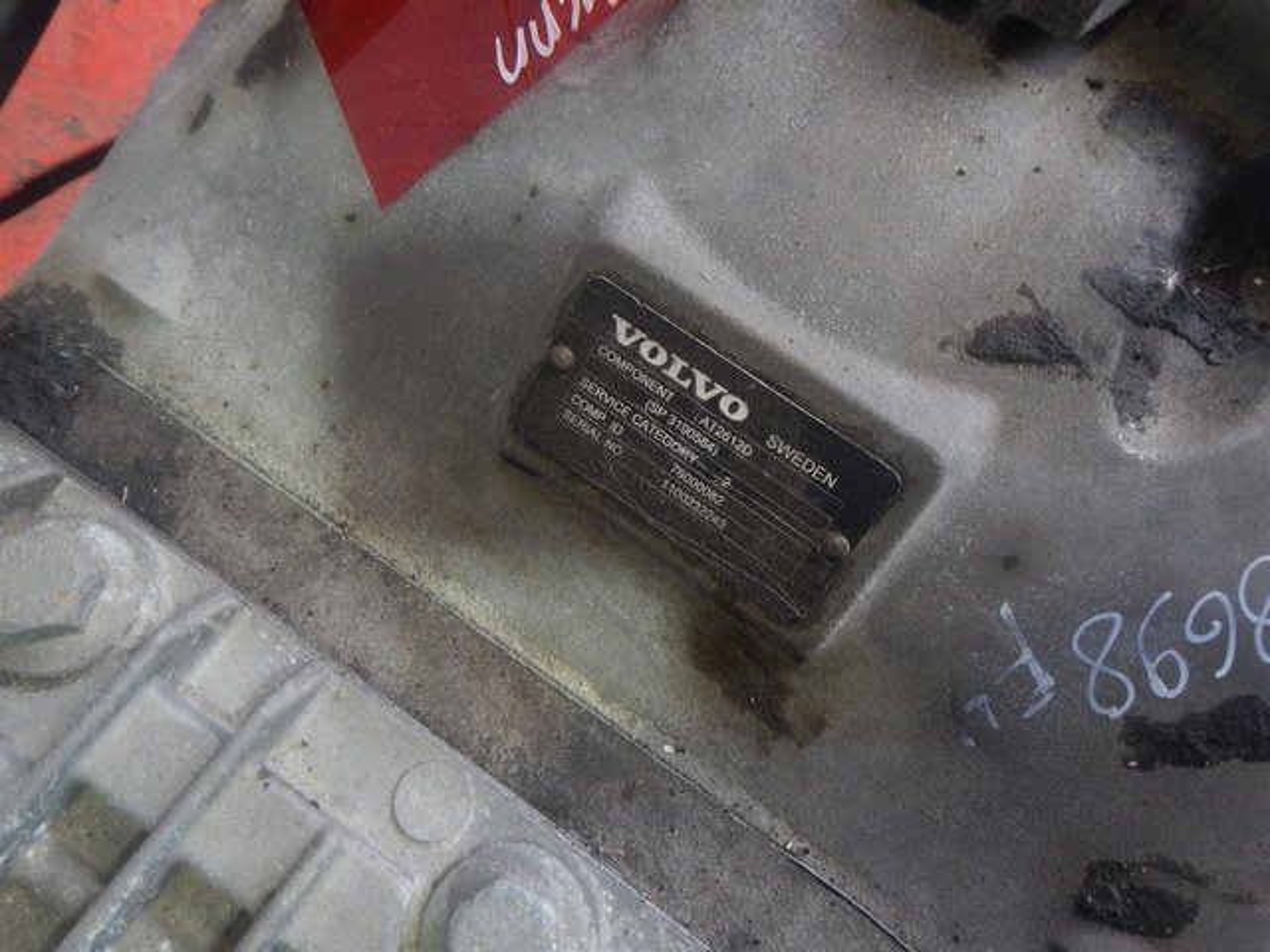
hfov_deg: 63.4
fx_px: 1027
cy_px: 476
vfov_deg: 49.7
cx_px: 635
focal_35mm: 28
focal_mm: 5
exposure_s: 1/50
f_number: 3.9
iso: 400
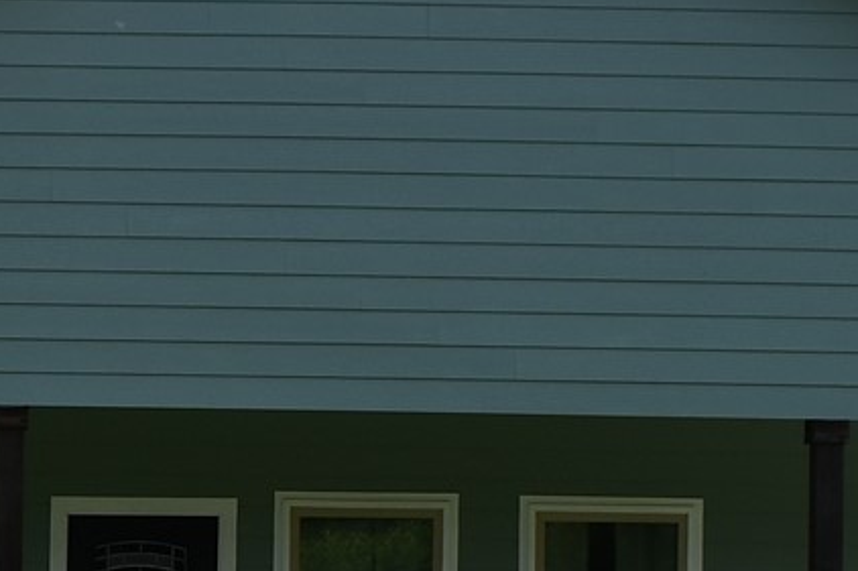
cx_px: -146
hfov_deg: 14.3
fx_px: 3311
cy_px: 683
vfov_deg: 9.7
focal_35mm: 139
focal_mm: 18
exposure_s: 1/320
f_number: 9
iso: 100
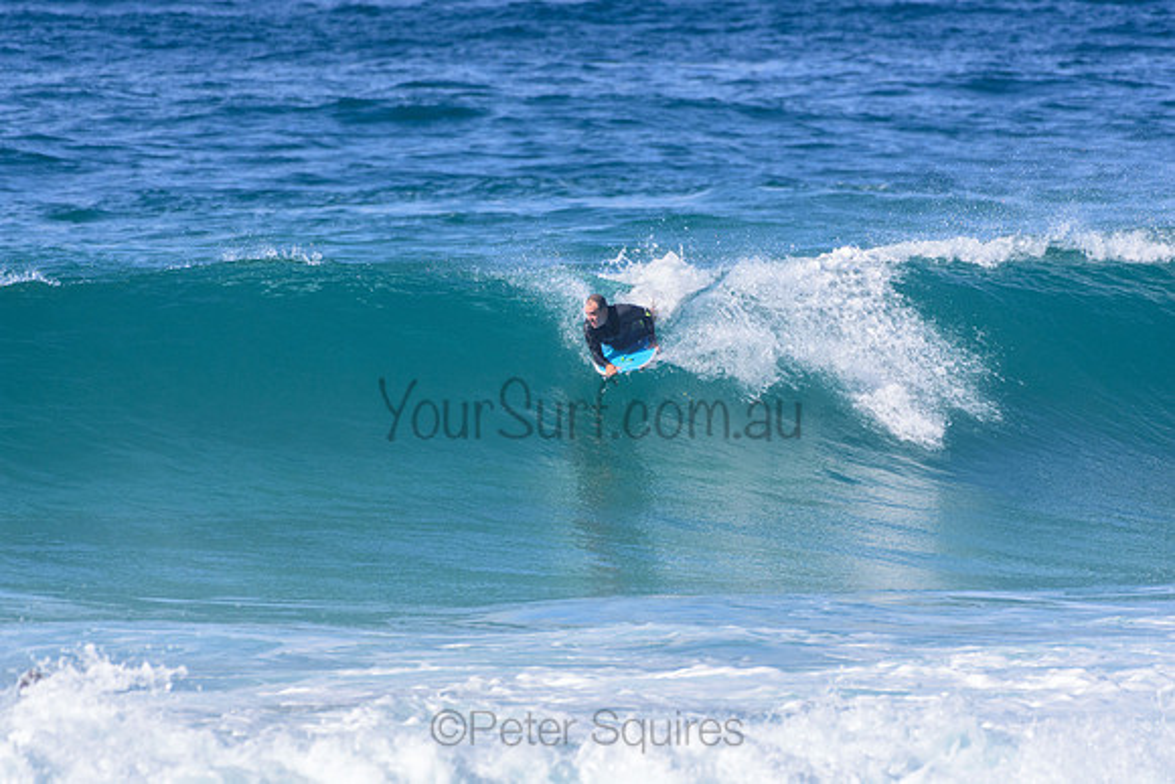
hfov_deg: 2.7
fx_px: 24484
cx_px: 588
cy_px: 392
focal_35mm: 750
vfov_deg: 1.8
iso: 400
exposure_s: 1/2000
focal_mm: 500
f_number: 5.6
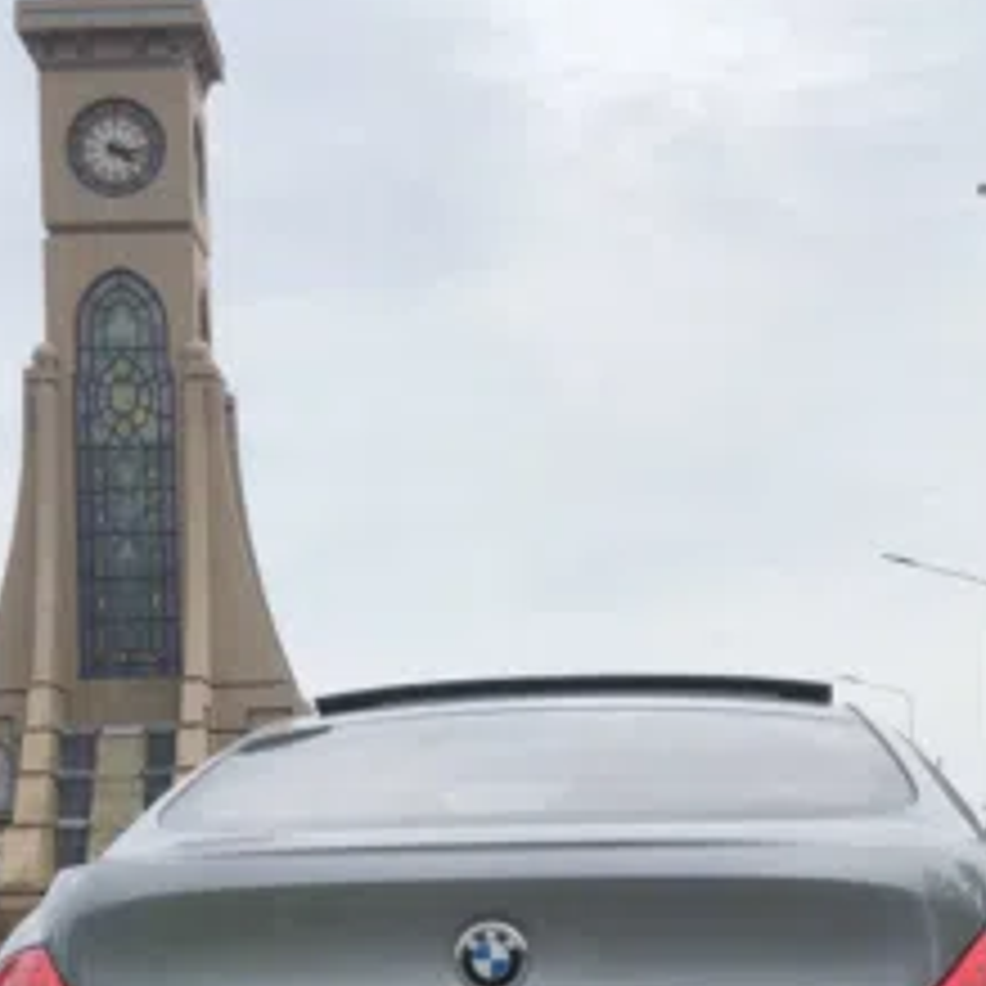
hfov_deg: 20.6
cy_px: 792
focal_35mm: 84
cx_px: 500
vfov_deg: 20.4
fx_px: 2707
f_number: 2.4
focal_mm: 6
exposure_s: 1/545
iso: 16
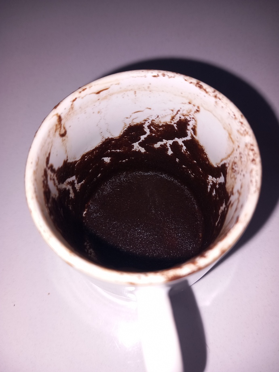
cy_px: 186
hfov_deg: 51.4
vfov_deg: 65.3
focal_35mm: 27
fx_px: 290
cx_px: 140
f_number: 1.8
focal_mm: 4
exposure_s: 1/100
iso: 25
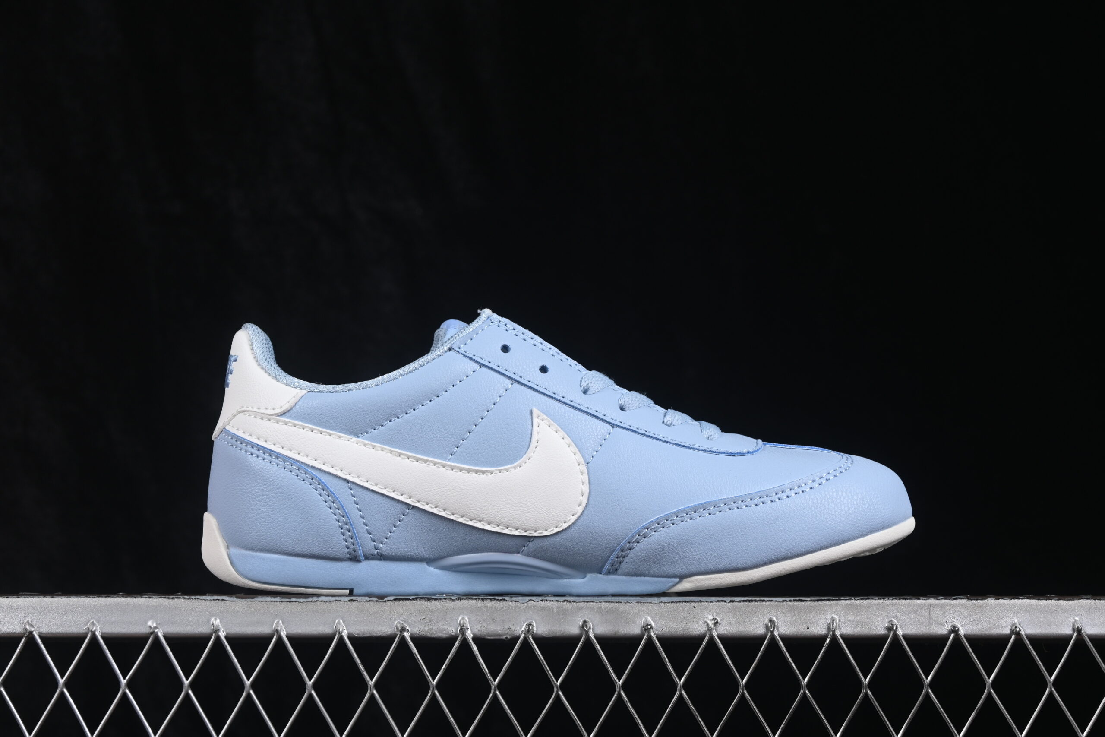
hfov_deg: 27.0
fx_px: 2302
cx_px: 552
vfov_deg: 18.2
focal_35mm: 75
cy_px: 368
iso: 160
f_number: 8
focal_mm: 50
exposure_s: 1/80
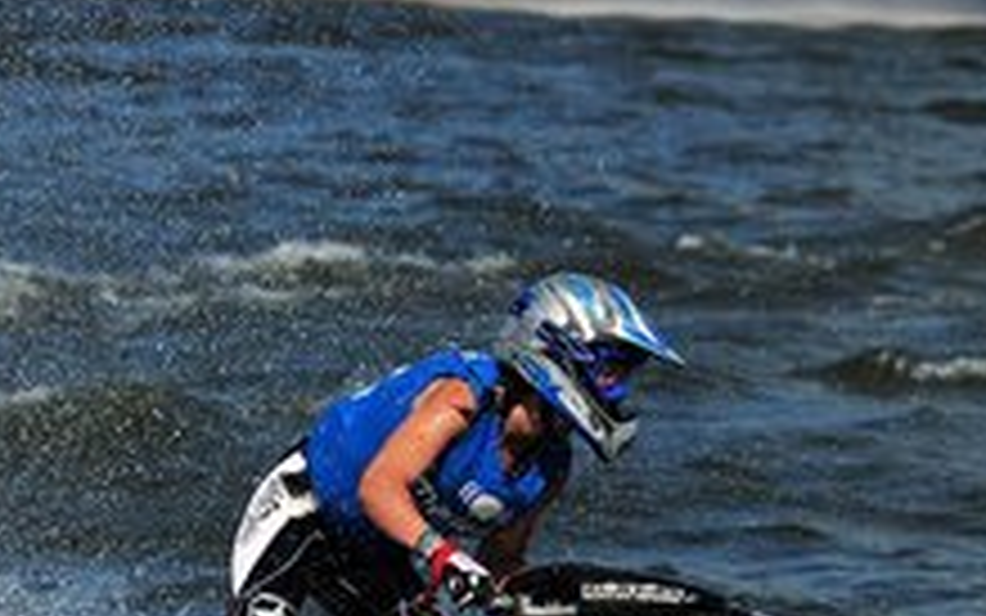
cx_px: 734
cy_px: 647
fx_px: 8144
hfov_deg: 6.9
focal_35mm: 303
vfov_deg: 4.3
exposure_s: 1/2500
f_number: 5.6
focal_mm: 145
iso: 200
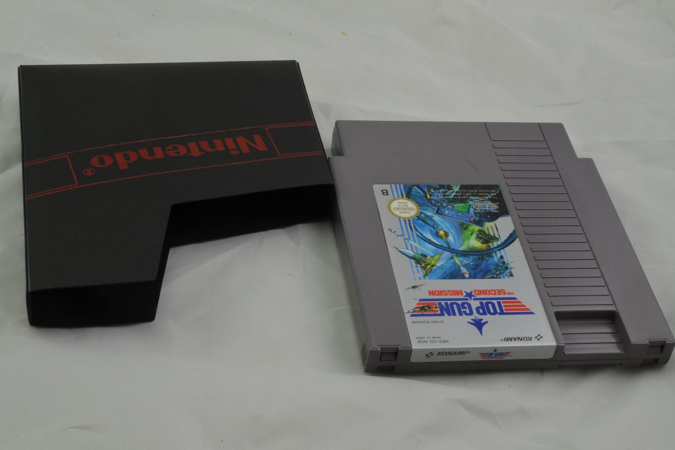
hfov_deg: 32.9
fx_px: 1144
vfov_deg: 22.3
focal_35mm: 61
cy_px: 226
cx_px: 342
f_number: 20
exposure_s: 1/2
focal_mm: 40
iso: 100
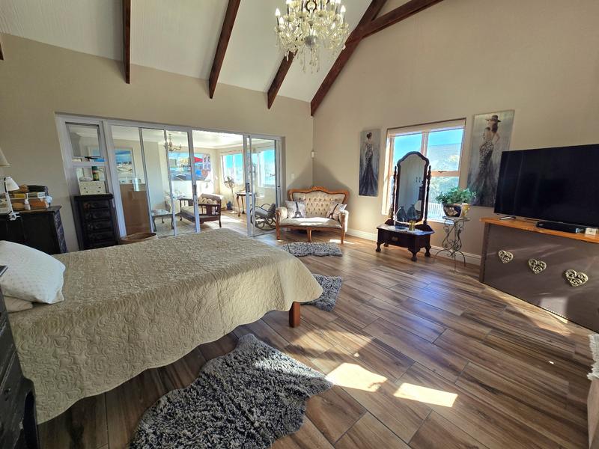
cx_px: 300
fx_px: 225
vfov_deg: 89.9
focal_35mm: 13
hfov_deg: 106.2
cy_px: 224
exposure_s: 1/105
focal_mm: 2.2
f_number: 2.2
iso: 50
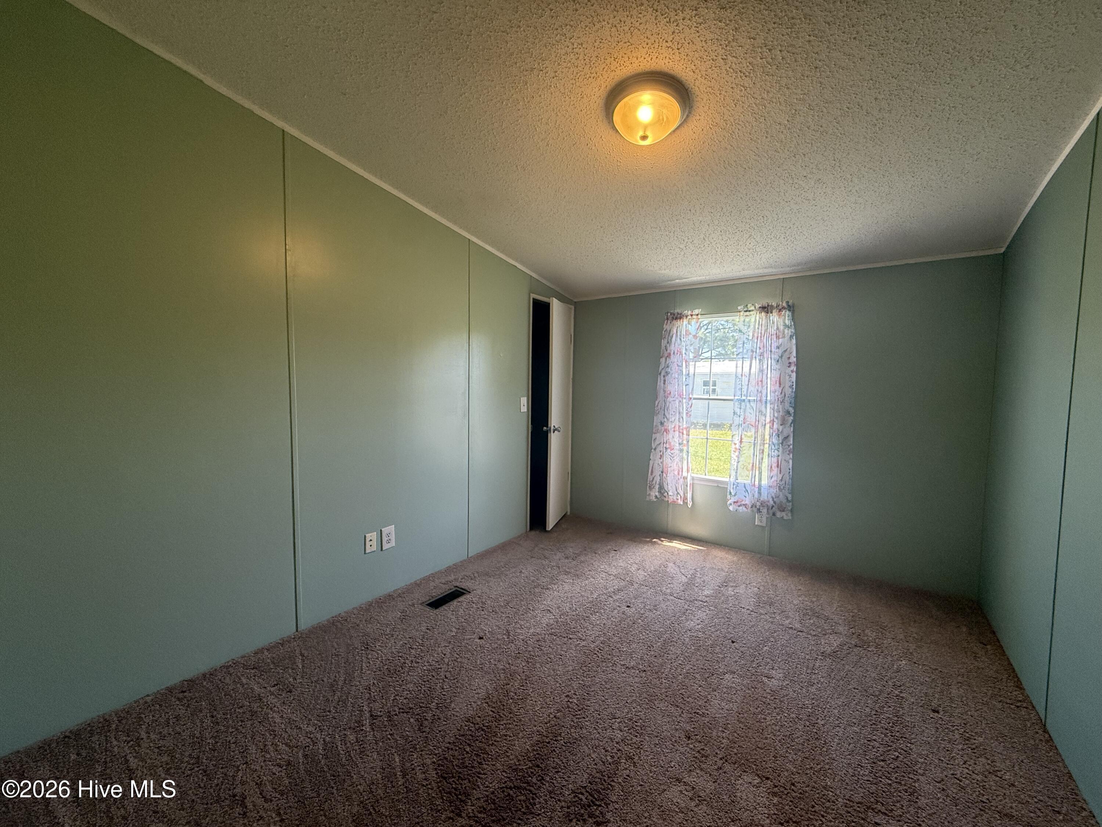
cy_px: 414
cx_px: 551
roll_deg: -0.8
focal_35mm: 14
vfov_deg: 85.7
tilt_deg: -3.3
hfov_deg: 102.1
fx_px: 446
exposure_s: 1/120
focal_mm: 2.22
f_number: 2.2
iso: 200
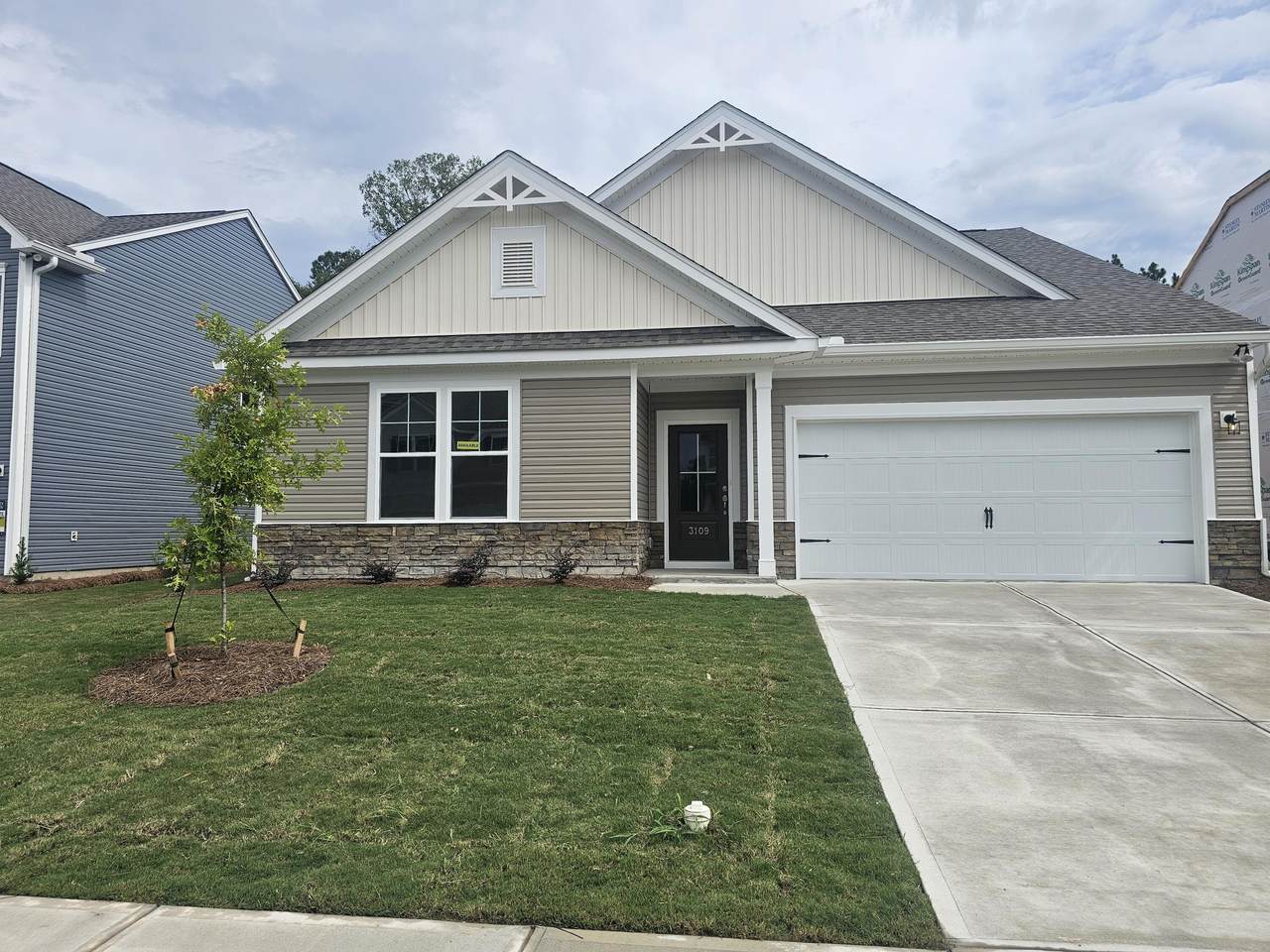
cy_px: 476
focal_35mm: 23
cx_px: 635
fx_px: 844
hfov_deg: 73.9
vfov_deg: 58.9
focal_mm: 6.3
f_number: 1.7
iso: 10
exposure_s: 1/1283
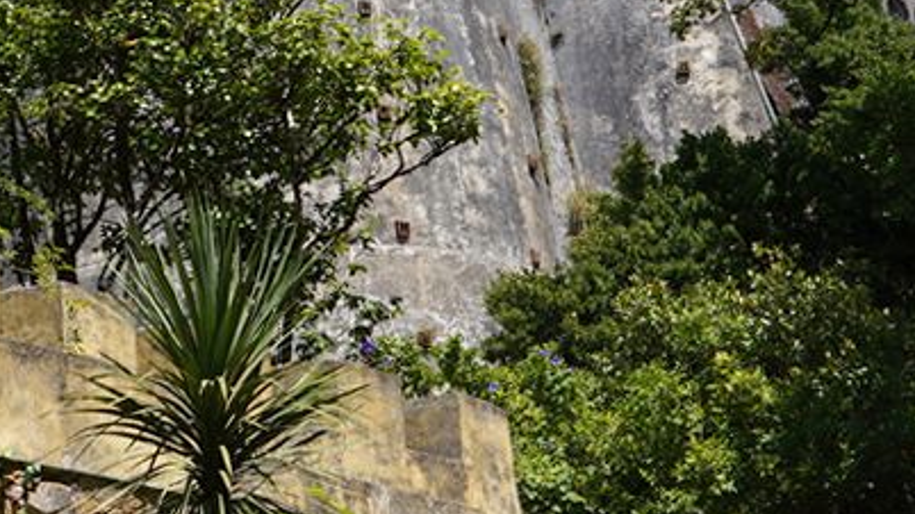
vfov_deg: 9.5
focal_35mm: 125
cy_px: -221
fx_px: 3032
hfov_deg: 16.7
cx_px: -27
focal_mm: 24
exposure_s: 1/100
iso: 100
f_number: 14
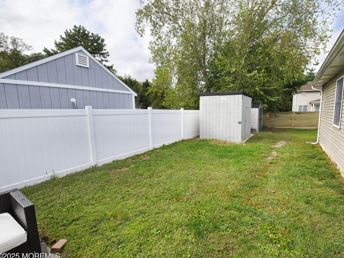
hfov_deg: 93.6
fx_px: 159
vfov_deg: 78.1
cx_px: 201
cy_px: 132
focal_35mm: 16
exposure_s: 1/500
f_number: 11
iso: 500
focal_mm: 14
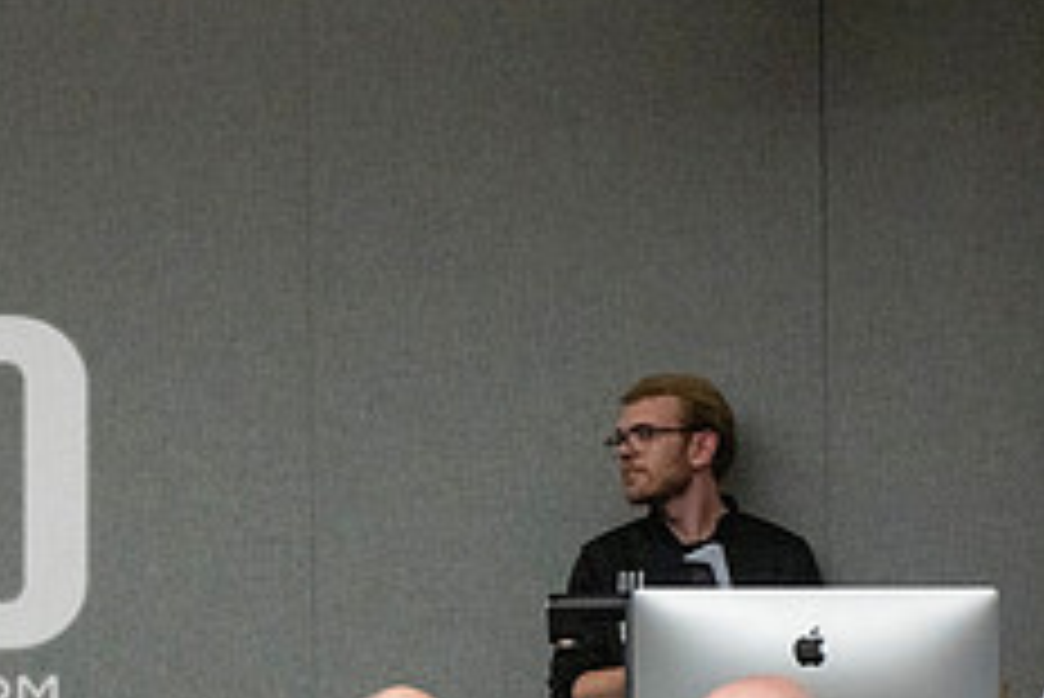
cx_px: -252
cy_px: 529
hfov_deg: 11.5
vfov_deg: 7.8
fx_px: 5078
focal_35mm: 175
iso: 10000
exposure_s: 1/500
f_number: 4
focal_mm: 70
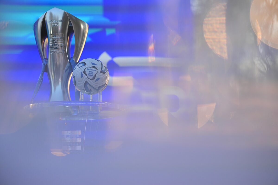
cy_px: 92
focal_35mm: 135
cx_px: 139
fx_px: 1042
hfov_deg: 15.2
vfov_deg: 10.2
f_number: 1.8
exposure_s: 1/2500
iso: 400
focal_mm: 135
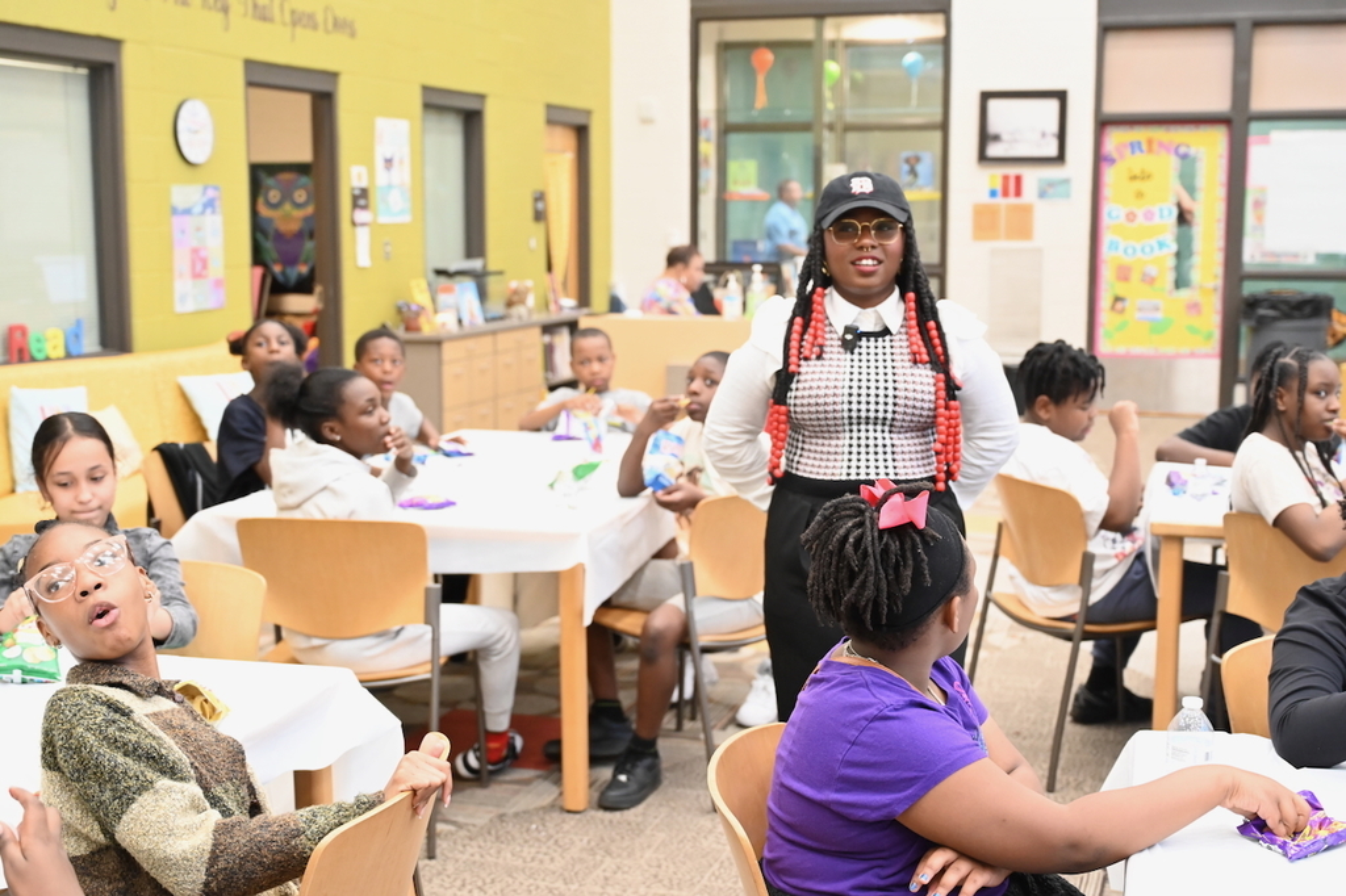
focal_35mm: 46
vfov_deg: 29.2
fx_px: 1719
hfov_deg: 42.8
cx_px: 673
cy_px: 448
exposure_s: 1/80
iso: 3200
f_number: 4
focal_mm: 46
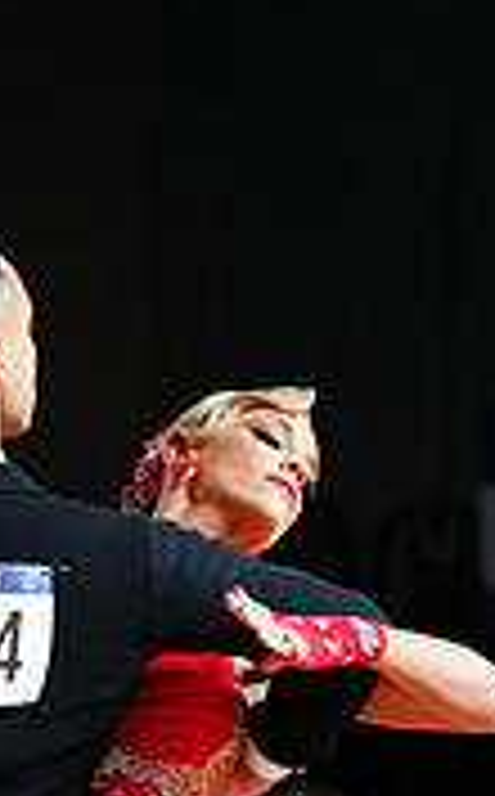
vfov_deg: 3.5
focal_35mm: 599
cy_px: 1066
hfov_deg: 2.2
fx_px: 12982
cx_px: 25
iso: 2500
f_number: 4
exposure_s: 1/320
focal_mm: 179
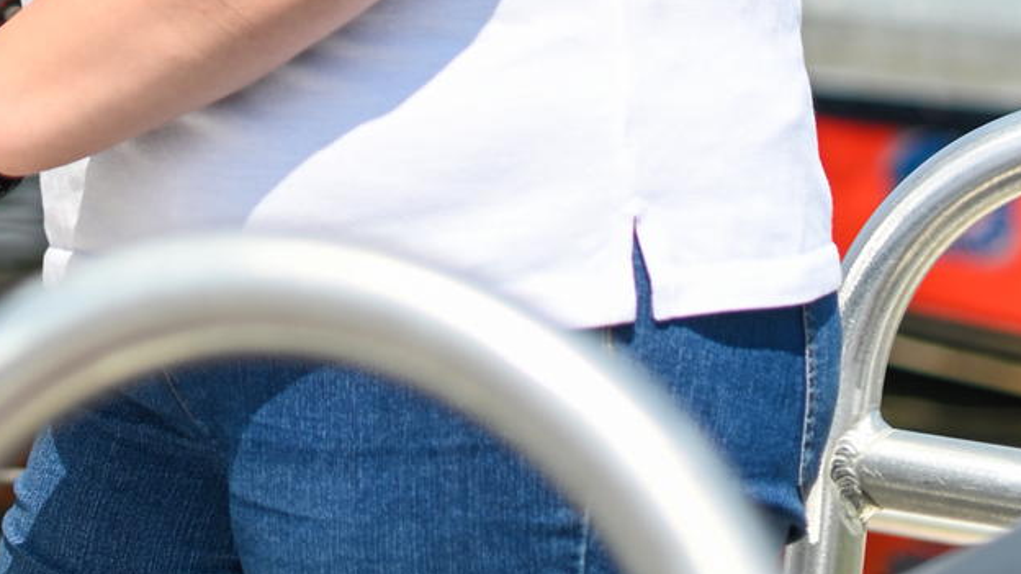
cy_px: -765
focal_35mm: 161
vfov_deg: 7.1
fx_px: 4359
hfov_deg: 13.2
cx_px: 56
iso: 125
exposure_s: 1/5000
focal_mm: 50
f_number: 2
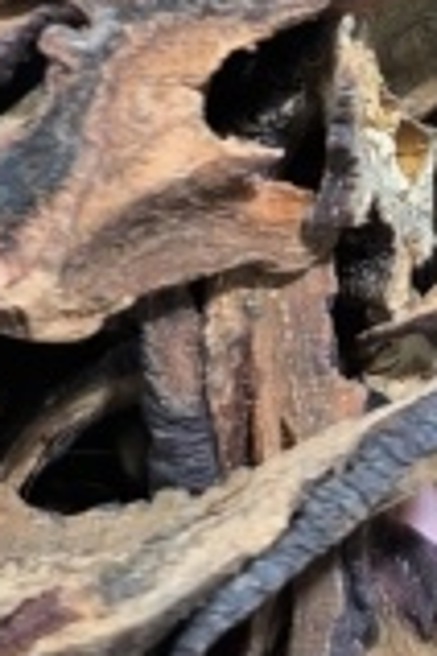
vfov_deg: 11.6
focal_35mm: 161
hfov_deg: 8.5
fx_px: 2931
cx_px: 342
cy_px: -629
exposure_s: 1/100
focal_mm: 6.14
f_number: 1.65
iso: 640
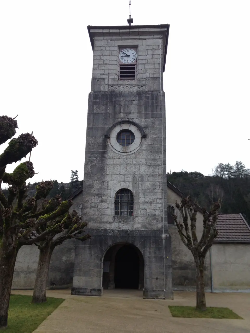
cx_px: 125
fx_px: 337
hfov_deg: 40.7
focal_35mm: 35
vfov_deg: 52.6
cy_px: 166
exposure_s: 1/120
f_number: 2.4
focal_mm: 4.28
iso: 80
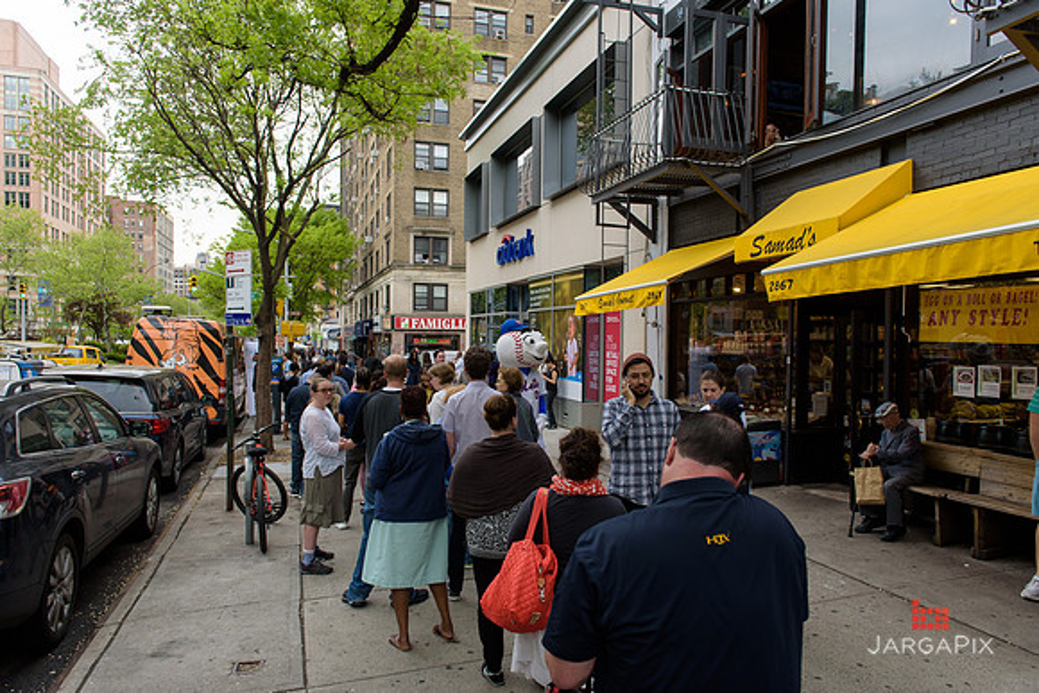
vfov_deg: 53.2
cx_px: 520
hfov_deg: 73.7
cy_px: 346
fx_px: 693
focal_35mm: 24
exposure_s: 1/250
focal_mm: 24
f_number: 4
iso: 200
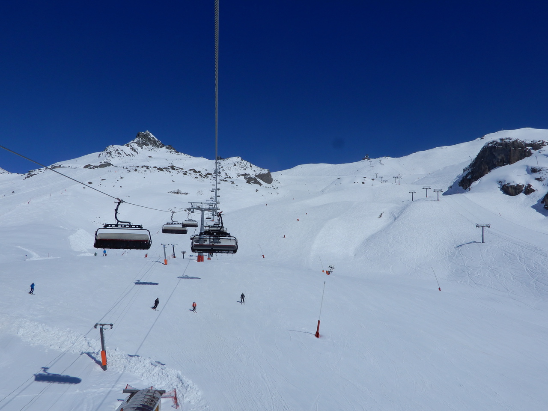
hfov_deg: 60.0
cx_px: 274
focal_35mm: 30
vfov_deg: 46.8
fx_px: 475
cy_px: 206
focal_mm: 5.4
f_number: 5.6
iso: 80
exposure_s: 1/2000
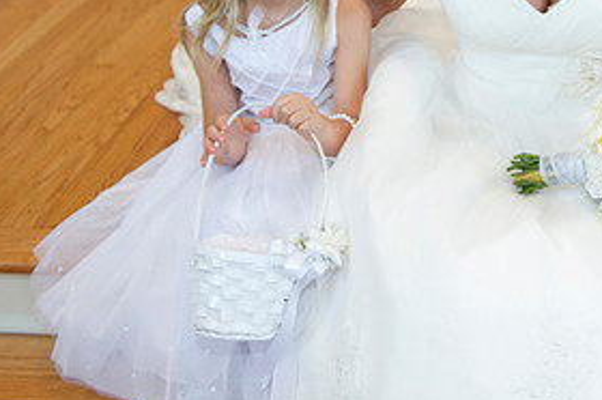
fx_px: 969
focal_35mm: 58
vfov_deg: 22.4
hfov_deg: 32.7
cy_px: 0
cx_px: 548
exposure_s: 1/125
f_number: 4
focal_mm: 28
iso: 800
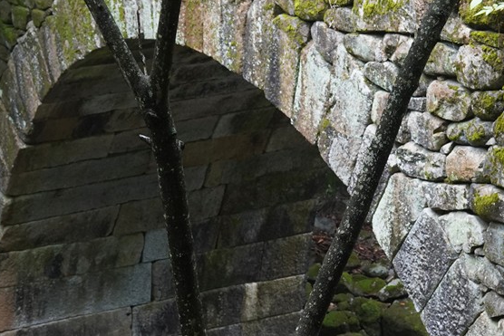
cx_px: 258
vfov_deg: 10.9
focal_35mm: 126
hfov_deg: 16.3
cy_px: 181
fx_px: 1764
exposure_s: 1/100
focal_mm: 35
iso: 800
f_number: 8
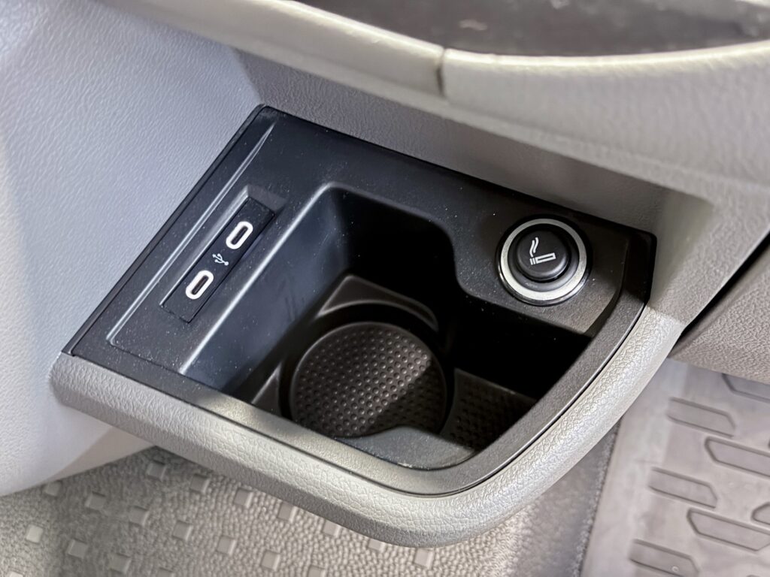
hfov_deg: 39.7
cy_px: 288
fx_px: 1068
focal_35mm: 48
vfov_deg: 30.3
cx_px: 385
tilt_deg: -45.6
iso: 640
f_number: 1.78
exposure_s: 1/9
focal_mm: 6.76
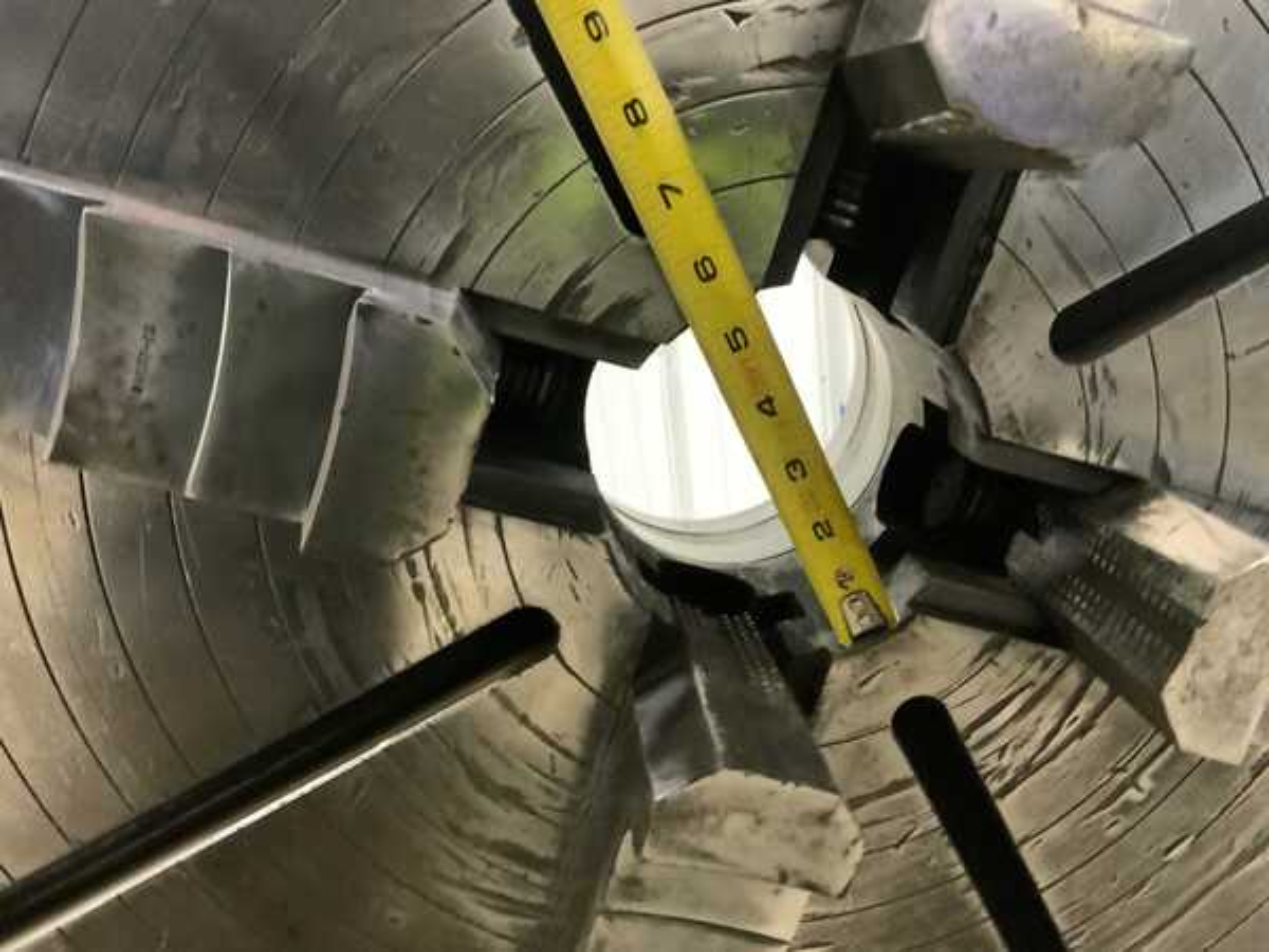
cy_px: 476
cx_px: 634
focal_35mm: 29
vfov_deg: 48.2
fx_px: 1063
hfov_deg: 61.7
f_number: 1.8
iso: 500
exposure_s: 1/24
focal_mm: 3
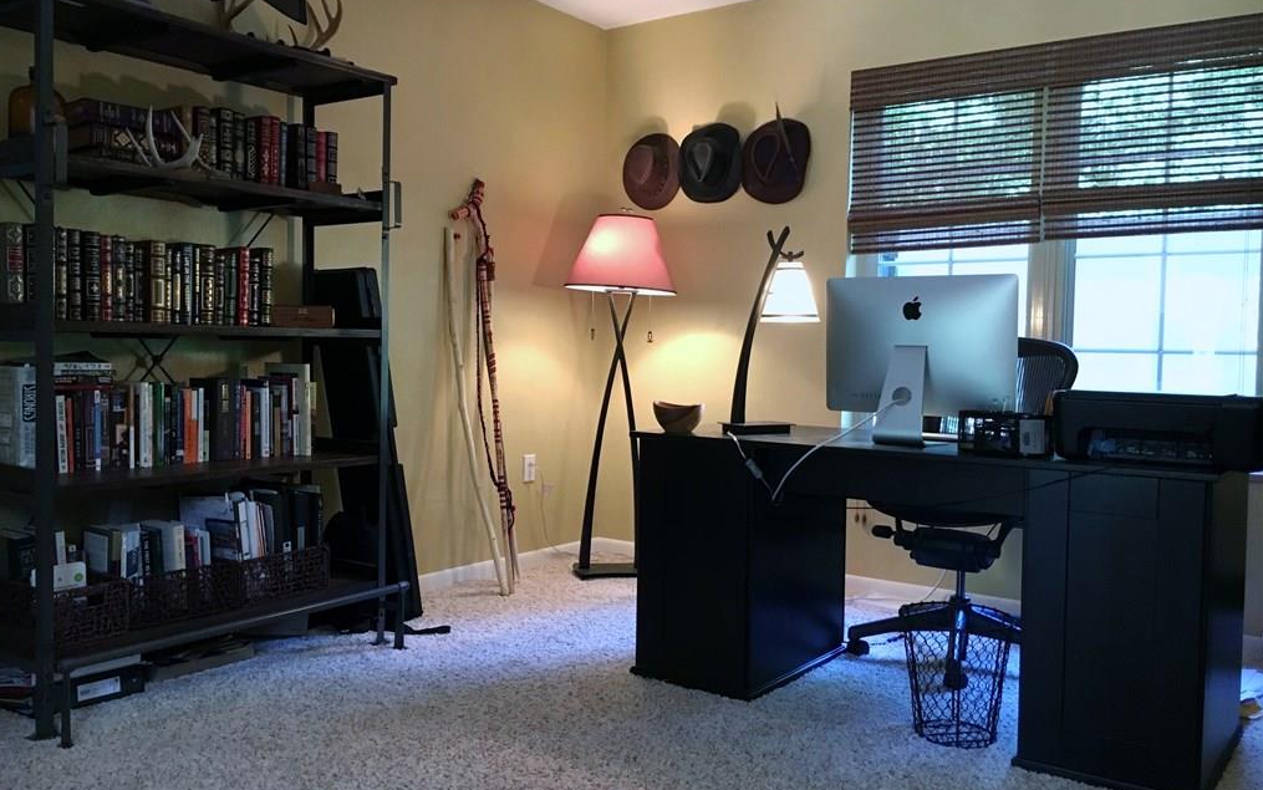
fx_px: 1067
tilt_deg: -2.3
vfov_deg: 40.6
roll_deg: -0.7
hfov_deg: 61.2
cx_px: 627
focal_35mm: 31
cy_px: 401
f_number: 2.2
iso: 200
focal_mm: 4.15
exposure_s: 1/24
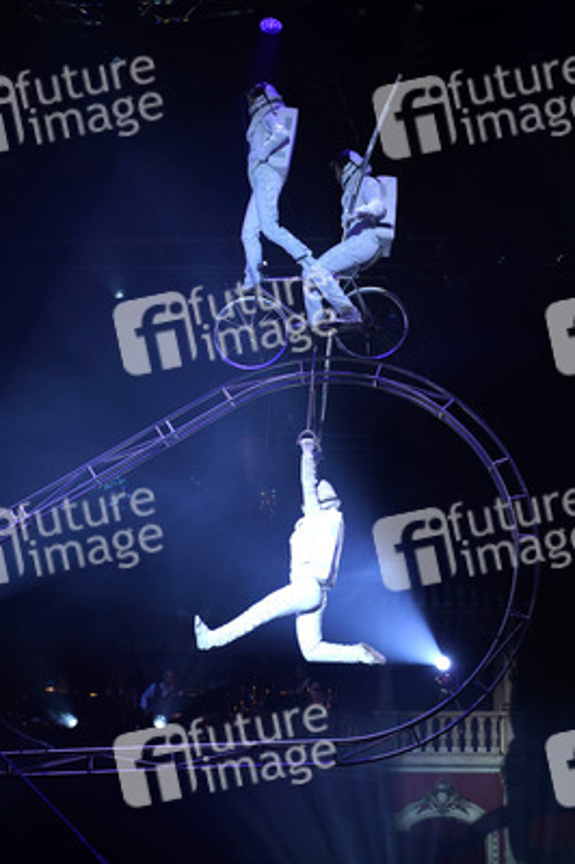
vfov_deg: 28.9
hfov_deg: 19.4
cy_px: 432
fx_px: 1680
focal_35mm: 70
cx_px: 288
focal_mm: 70
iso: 1000
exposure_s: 1/400
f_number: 3.2
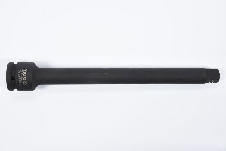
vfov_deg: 23.8
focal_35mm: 57
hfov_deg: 35.0
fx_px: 358
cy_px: 76
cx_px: 113
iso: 250
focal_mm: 38
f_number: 14
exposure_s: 1/125
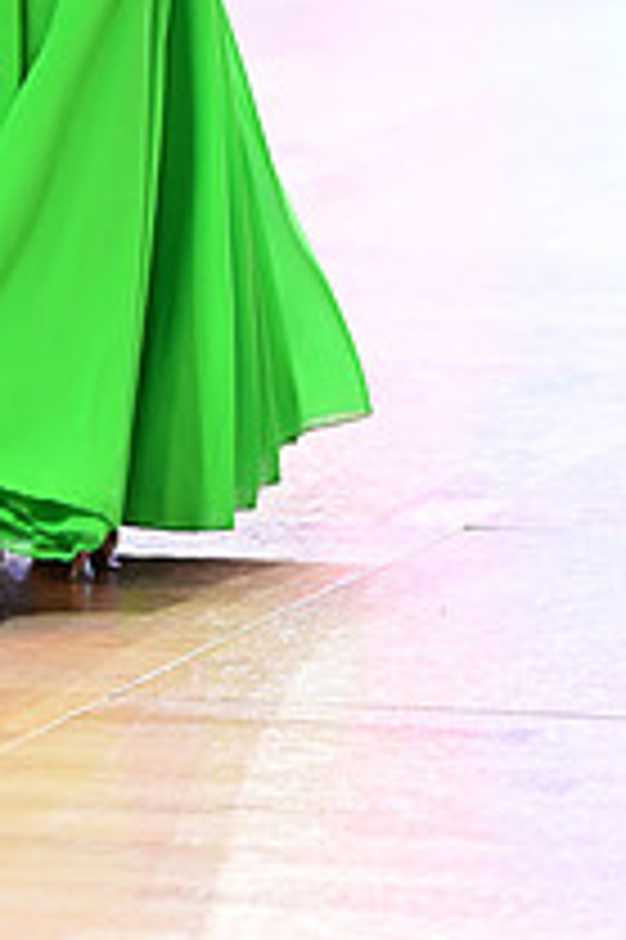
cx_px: 36
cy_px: -333
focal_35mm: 375
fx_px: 9797
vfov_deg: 5.5
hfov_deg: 3.7
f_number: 2.8
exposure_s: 1/320
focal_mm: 135
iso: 2000
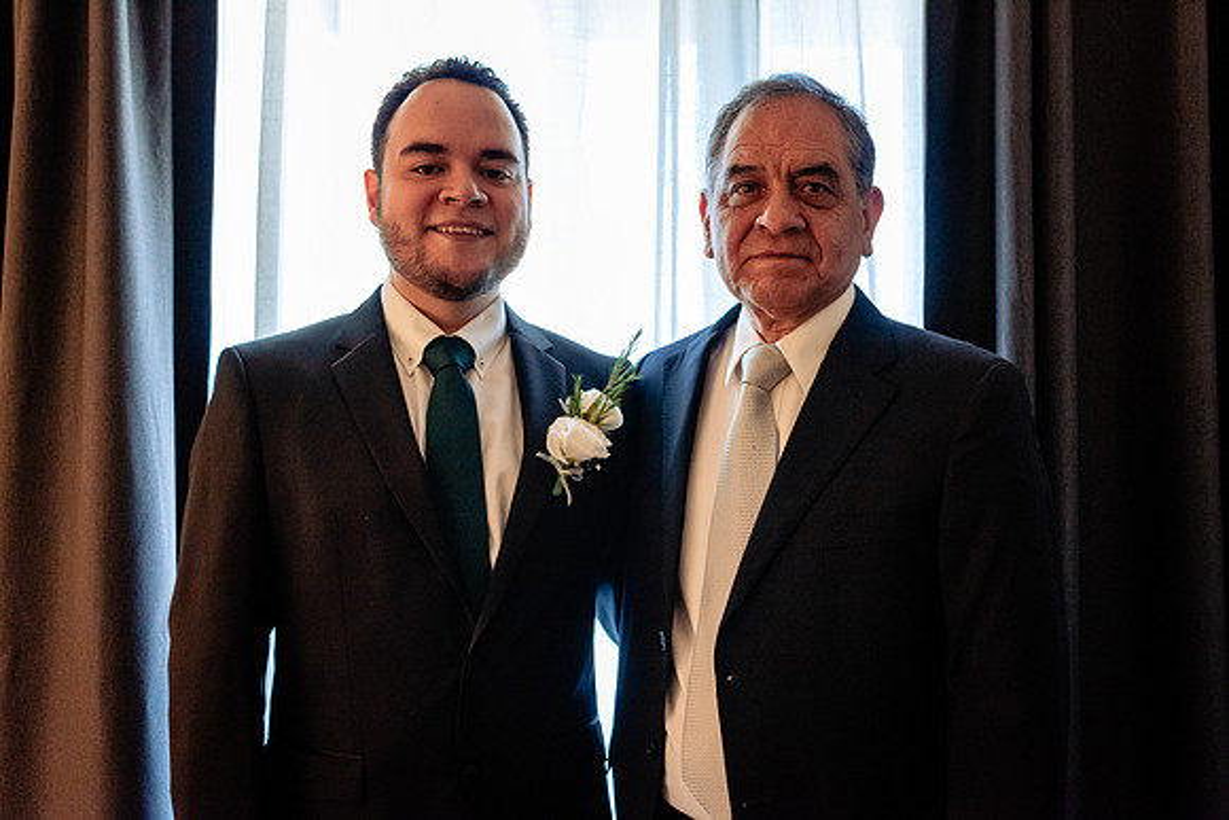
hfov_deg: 56.8
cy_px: 394
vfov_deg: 39.6
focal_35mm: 33
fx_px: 1138
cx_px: 615
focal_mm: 32
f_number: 4
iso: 2500
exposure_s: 1/125
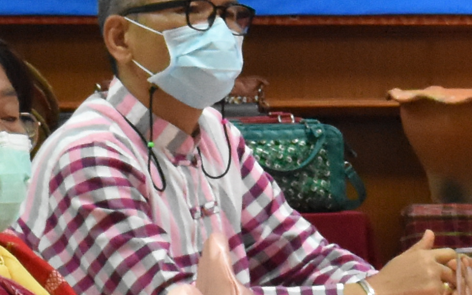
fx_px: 6213
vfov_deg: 2.7
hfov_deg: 4.3
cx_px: 630
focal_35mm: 483
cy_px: 180
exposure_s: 1/60
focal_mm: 48
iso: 4000
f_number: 10
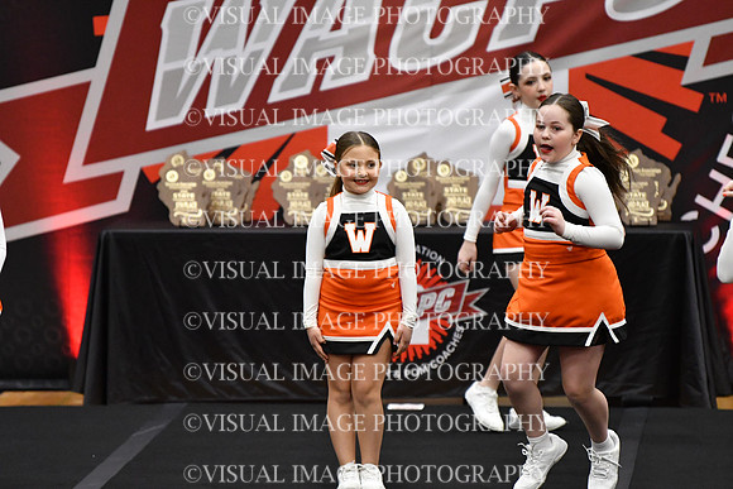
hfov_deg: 6.9
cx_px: 366
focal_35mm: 300
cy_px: 244
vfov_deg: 4.6
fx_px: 6109
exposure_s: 1/800
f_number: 2.8
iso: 5000
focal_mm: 200
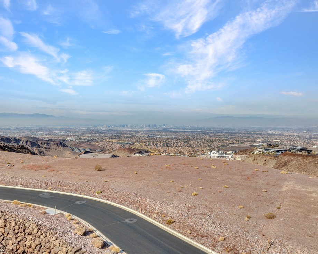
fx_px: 245
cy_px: 124
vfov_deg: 54.9
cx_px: 147
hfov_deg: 66.0
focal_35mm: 26
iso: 100
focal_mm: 12.3
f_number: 5.6
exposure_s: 1/25
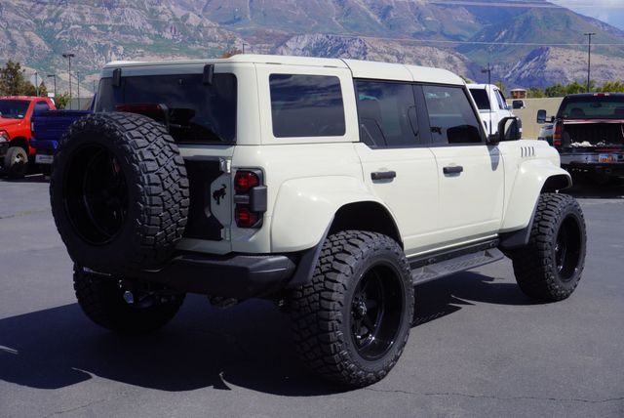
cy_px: 209
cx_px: 312
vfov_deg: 28.1
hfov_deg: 41.1
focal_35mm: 48
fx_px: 833
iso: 100
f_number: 11
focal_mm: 32
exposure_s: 1/200
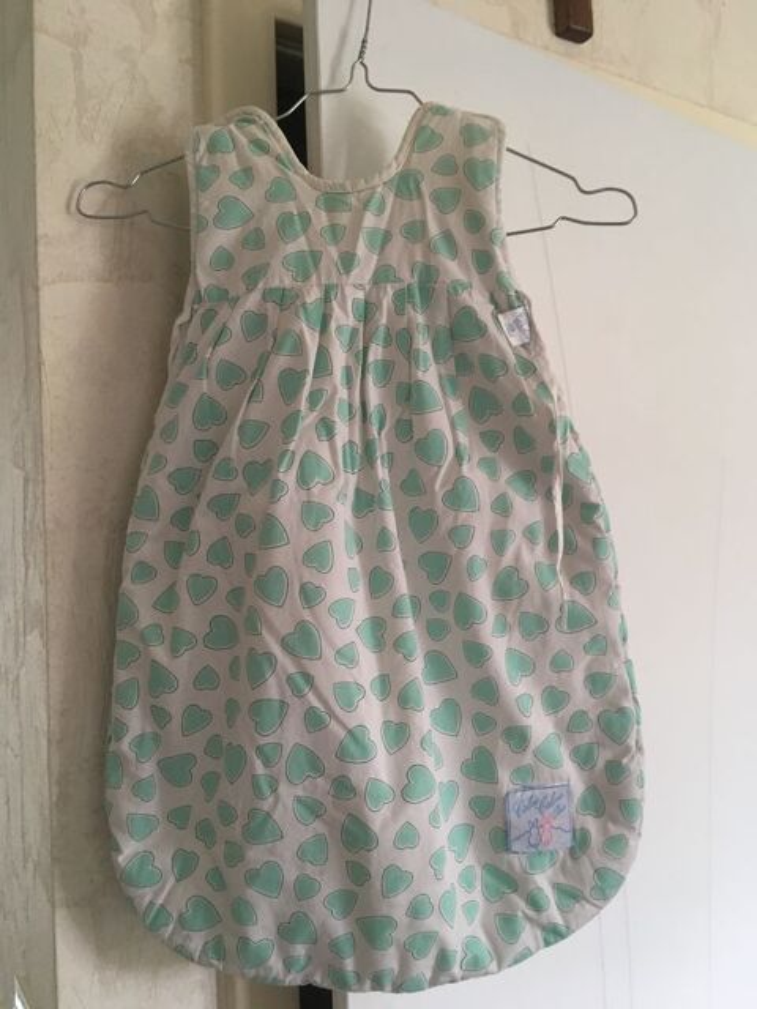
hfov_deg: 48.2
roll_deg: +1.2
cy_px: 504
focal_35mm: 29
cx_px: 378
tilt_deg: +0.5
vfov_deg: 61.7
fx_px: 846
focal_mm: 4.15
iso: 125
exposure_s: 1/33
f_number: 2.2
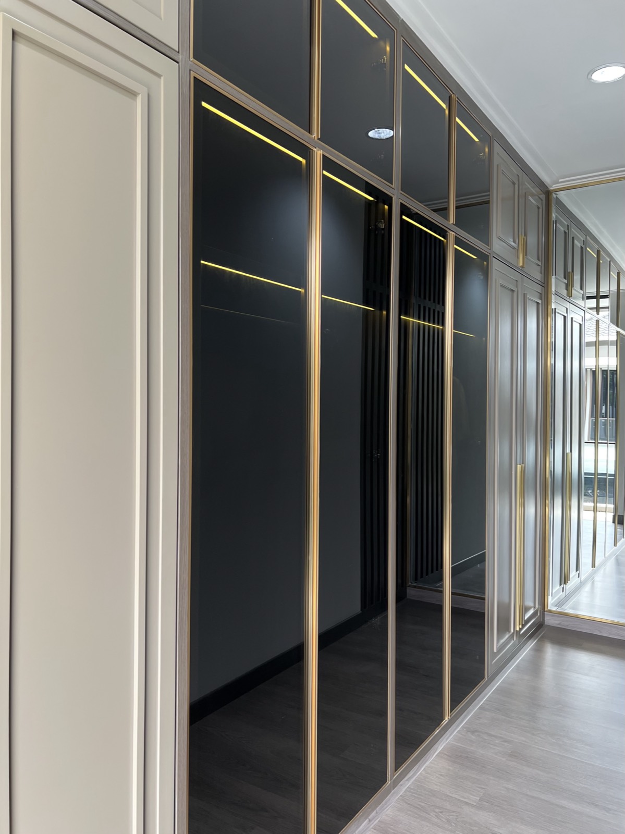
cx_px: 312
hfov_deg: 53.0
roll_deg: +0.2
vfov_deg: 67.3
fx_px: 626
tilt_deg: -0.8
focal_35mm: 26
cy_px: 417
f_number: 1.5
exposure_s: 1/121
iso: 125
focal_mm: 5.7
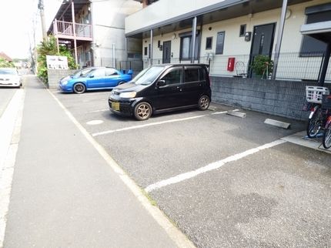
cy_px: 124
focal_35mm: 20
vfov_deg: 65.9
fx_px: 191
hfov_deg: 81.8
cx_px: 166
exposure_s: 1/30
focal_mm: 3.58
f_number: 7.1
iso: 100
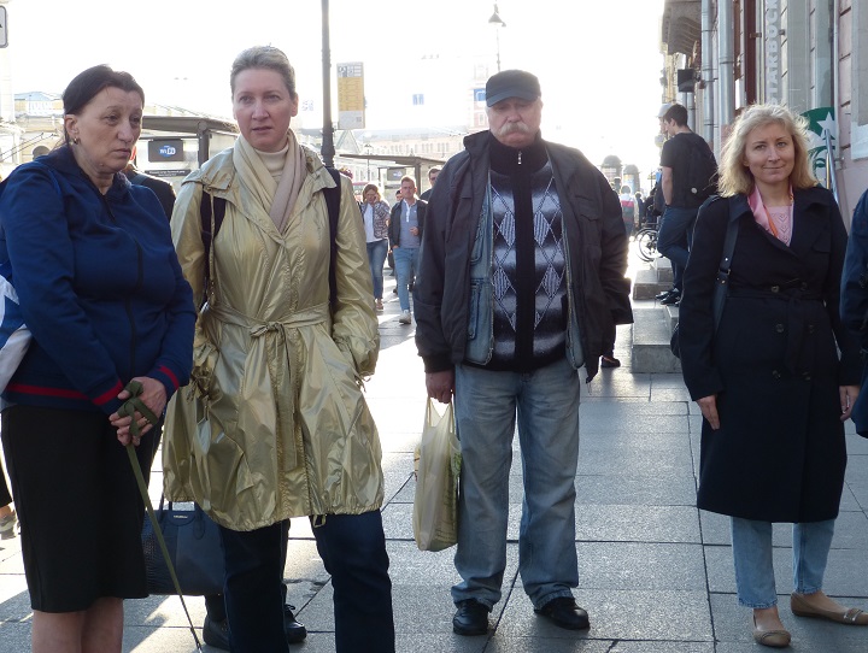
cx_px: 434
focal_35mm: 46
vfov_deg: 31.6
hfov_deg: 41.2
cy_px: 326
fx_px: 1155
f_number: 4
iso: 100
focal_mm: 8.3
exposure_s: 1/125
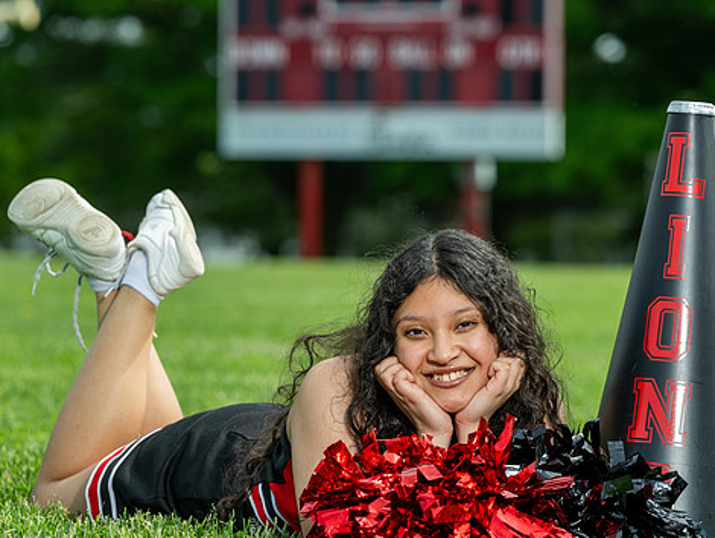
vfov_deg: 6.6
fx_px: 4655
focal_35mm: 225
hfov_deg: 8.8
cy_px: 307
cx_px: 462
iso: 80
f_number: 5.6
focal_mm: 165
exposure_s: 1/200
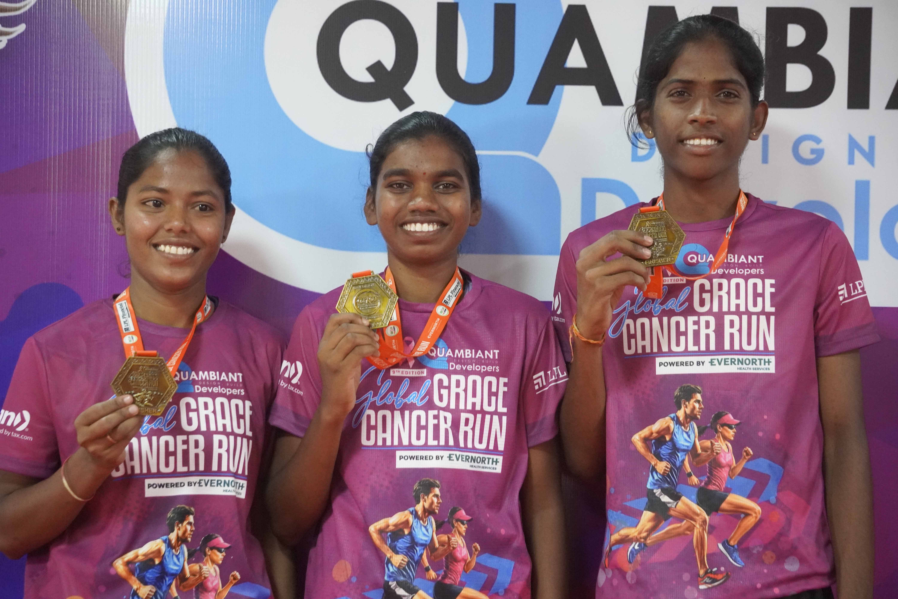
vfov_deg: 16.6
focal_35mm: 82
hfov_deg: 24.6
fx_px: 2058
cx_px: 449
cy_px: 300
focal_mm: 55
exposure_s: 1/80
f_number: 4.5
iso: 6400
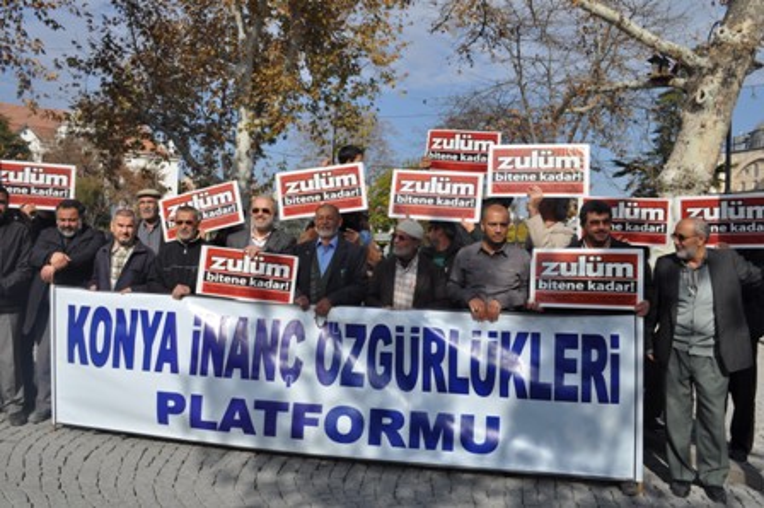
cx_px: 382
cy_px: 254
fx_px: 700
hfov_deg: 57.3
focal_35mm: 33
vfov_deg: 39.9
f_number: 10
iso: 200
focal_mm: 22
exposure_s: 1/400
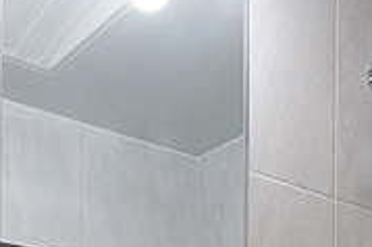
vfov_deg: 16.9
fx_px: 692
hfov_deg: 30.1
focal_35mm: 67
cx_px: 193
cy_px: 440
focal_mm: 10
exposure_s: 1/20
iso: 800
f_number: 9
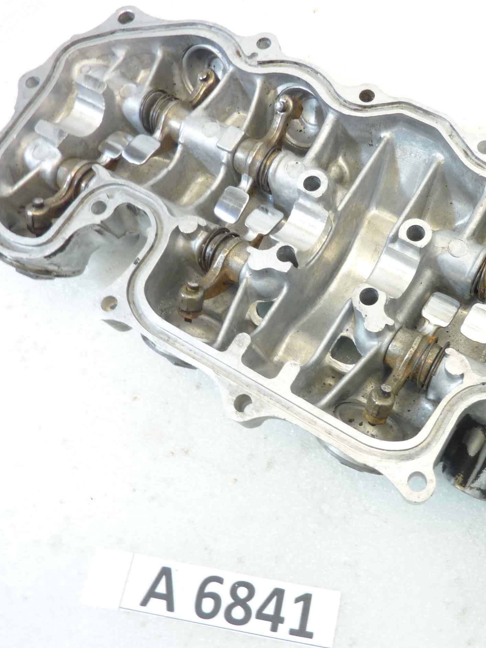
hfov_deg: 40.5
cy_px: 327
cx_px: 369
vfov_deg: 54.0
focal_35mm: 34
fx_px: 636
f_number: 3.3
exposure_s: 1/13
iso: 80
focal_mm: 4.1
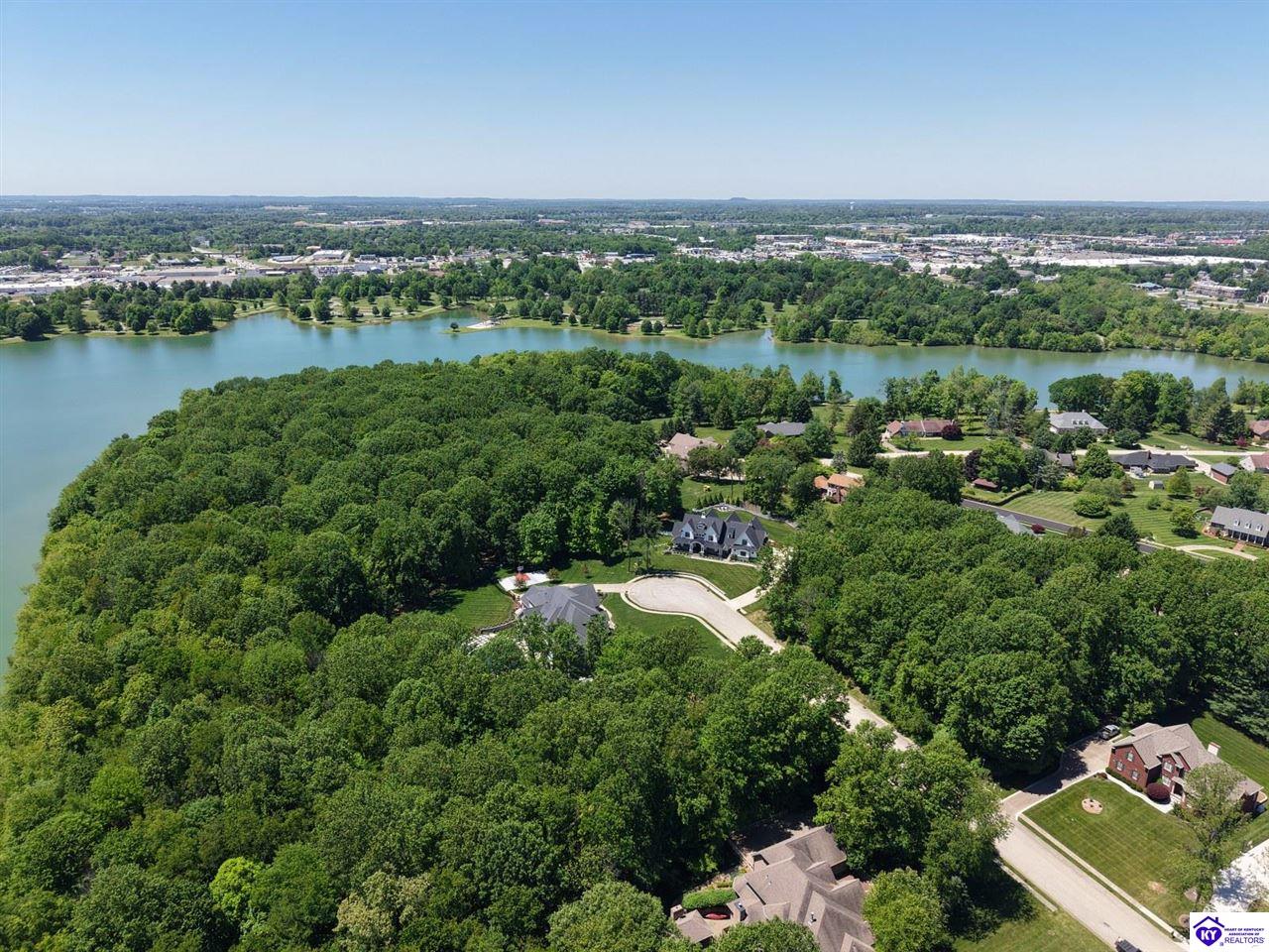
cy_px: 476
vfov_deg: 56.8
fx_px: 880
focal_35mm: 24
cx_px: 634
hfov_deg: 71.6
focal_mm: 8.67
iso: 170
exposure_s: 1/3200
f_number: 1.8
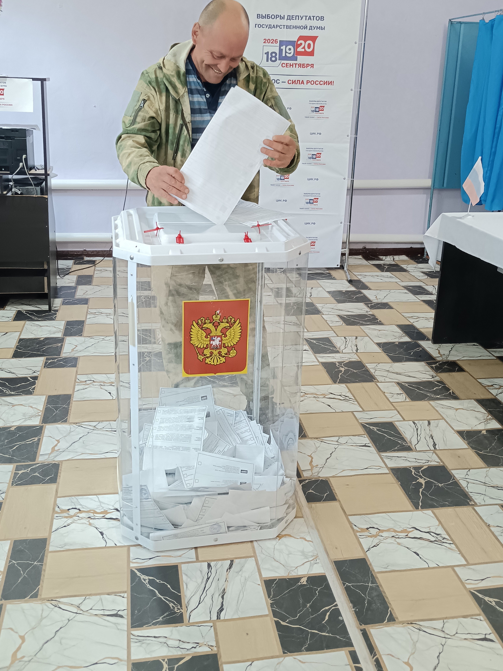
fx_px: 678
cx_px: 238
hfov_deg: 40.7
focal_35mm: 35
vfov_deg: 52.3
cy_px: 275
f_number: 1.9
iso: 762
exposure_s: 1/25
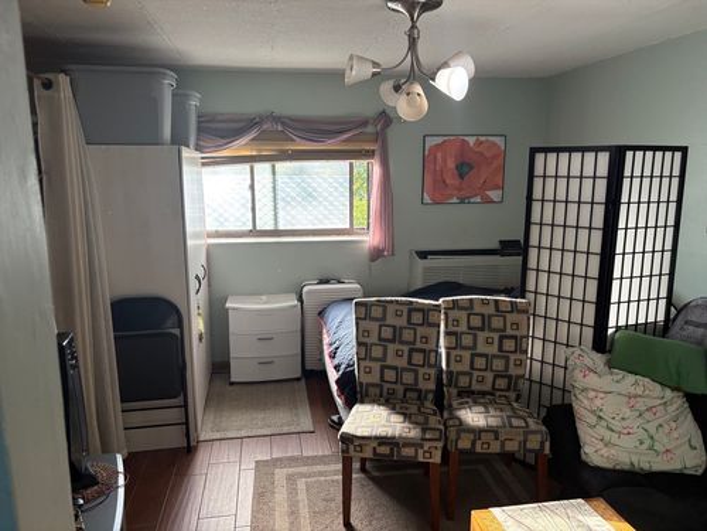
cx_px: 354
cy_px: 266
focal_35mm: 26
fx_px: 531
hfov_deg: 67.3
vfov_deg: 53.1
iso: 125
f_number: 1.6
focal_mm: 5.96
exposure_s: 1/107
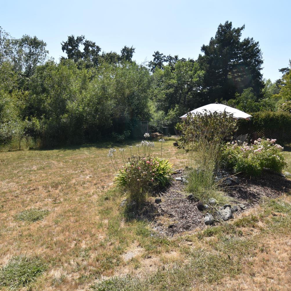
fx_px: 219
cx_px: 157
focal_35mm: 23
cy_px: 146
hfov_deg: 67.2
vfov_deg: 67.3
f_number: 9
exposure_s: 1/320
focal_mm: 12
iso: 200
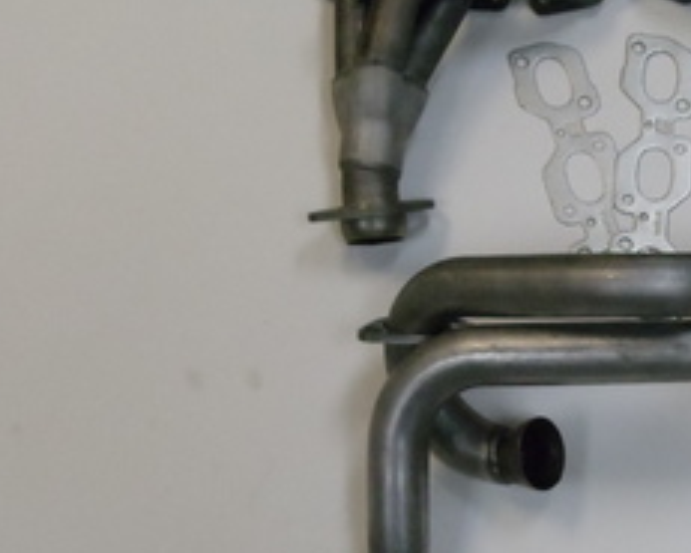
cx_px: 604
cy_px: 414
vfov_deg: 16.5
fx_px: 1903
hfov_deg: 20.2
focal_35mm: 93
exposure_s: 1/60
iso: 800
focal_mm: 6
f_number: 3.5
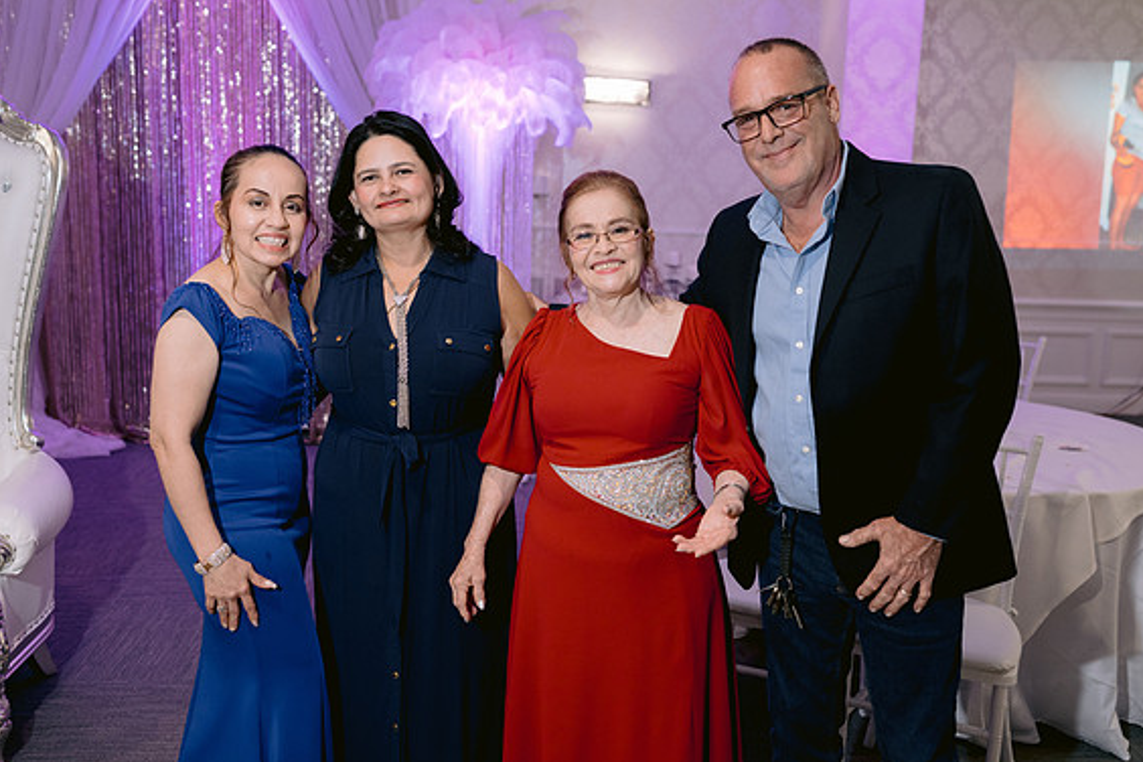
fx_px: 1143
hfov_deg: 53.1
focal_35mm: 36
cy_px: 374
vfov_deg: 36.9
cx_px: 584
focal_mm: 35
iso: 800
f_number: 2.8
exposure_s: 1/80
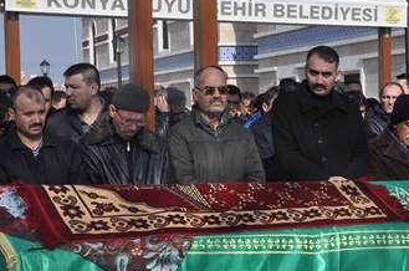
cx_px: 298
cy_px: 190
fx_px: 1259
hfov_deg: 18.4
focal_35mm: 111
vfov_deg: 12.3
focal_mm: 38
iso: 200
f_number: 10
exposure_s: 1/400
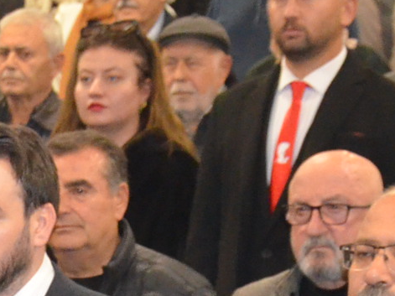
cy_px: 567
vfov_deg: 5.5
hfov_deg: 7.4
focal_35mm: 264
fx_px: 3006
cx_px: -97
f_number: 4.5
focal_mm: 35
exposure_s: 1/60
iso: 3200
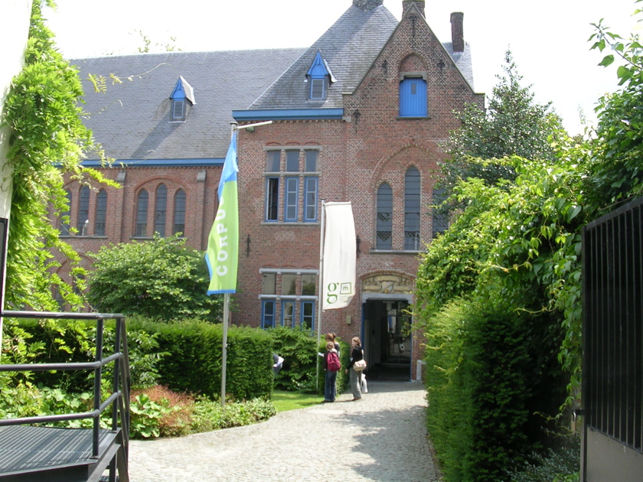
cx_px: 322
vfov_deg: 37.7
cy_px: 241
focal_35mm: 38
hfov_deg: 49.0
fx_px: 706
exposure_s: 1/110
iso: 50
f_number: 5.6
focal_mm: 5.8
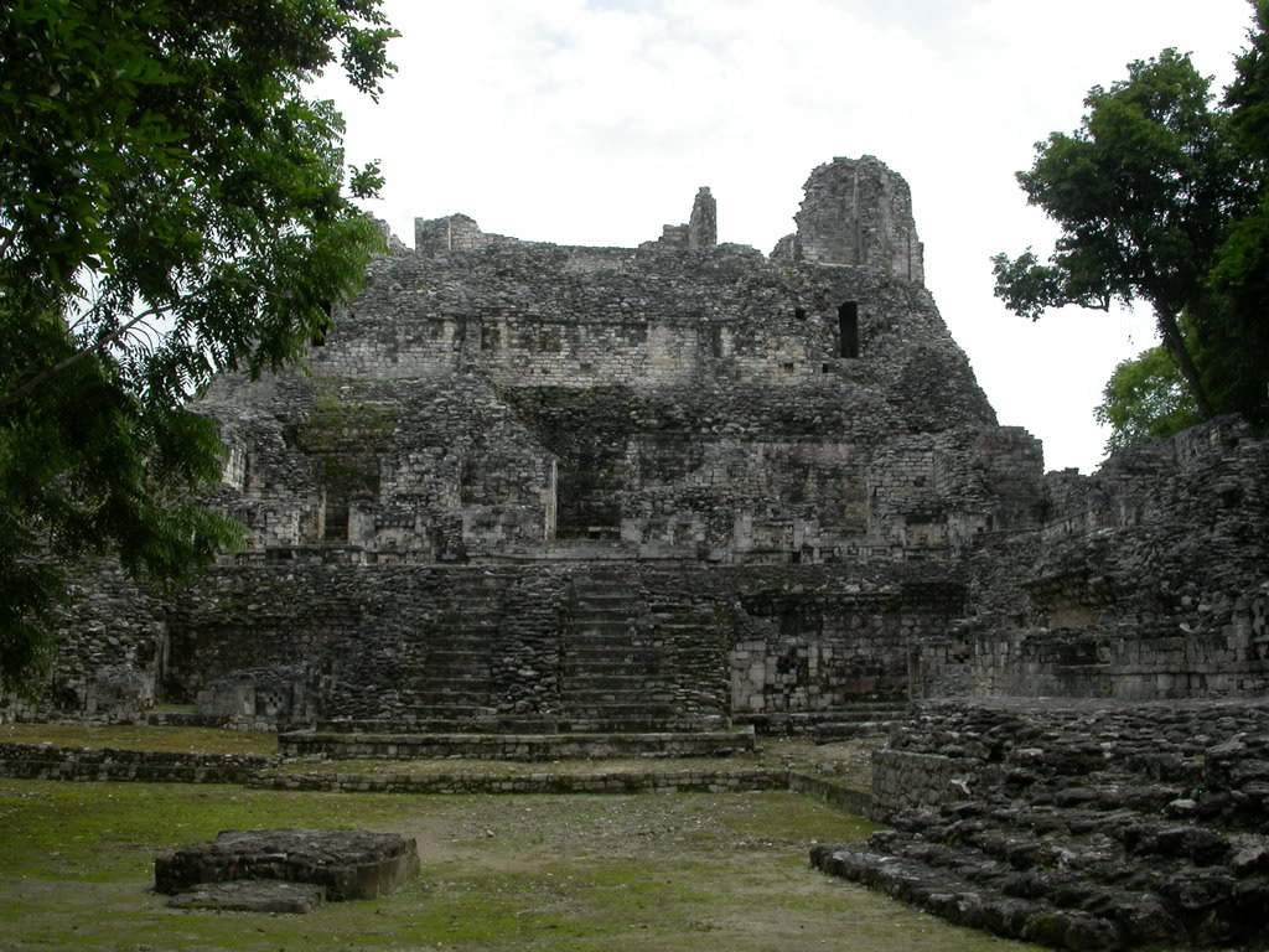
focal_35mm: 38
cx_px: 634
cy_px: 476
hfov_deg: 49.0
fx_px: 1393
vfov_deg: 37.7
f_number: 6.7
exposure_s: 1/280
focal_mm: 7.85
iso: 100
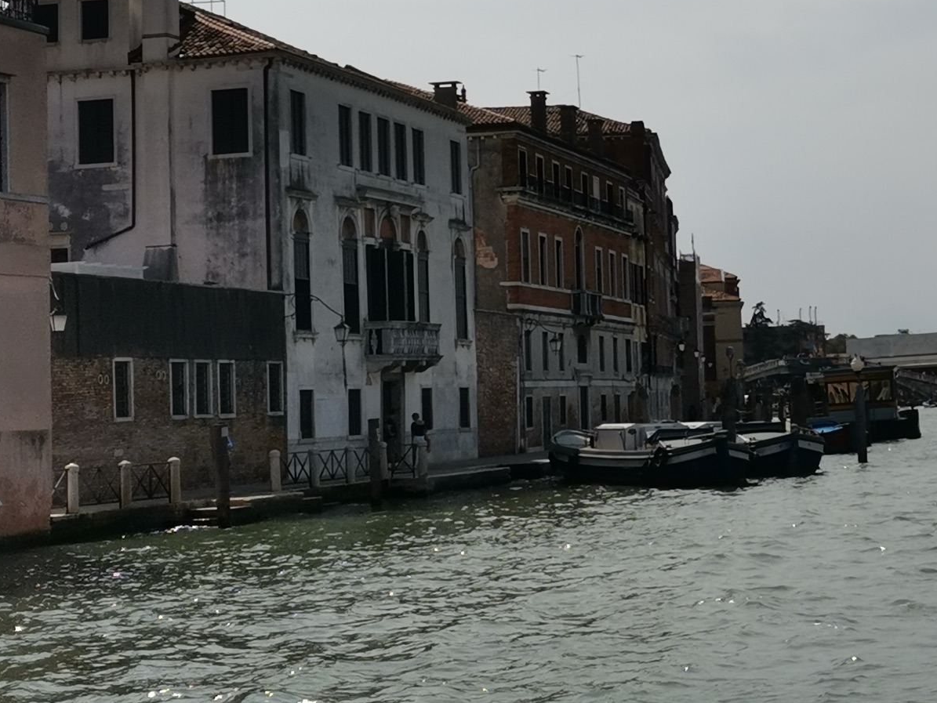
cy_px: 201
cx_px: 750
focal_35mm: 87
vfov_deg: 16.9
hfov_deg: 22.2
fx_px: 2356
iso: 50
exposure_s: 1/5587
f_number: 1.8
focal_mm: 4.75
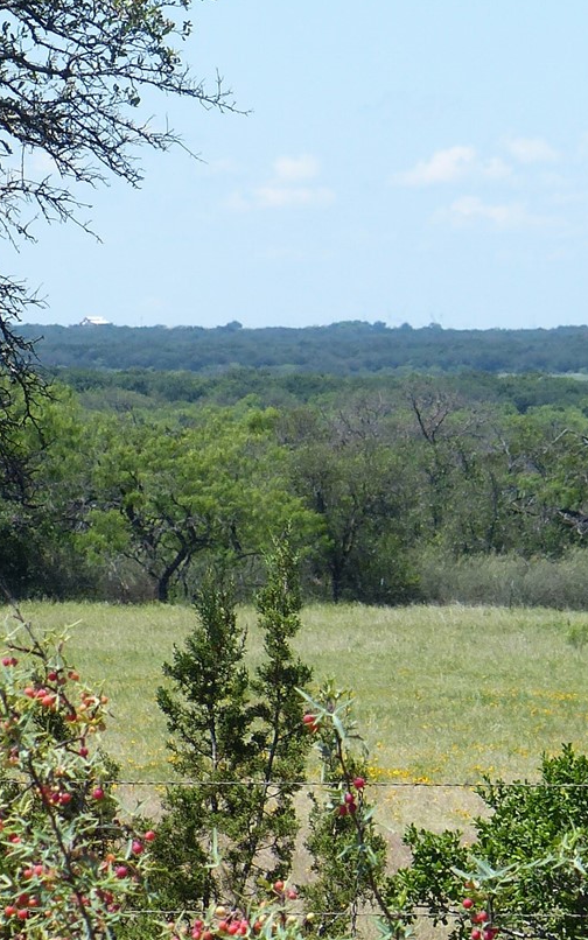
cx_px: 490
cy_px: 511
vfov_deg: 6.8
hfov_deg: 4.3
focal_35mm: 307
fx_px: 7869
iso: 100
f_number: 4
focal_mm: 20.5
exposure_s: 1/640
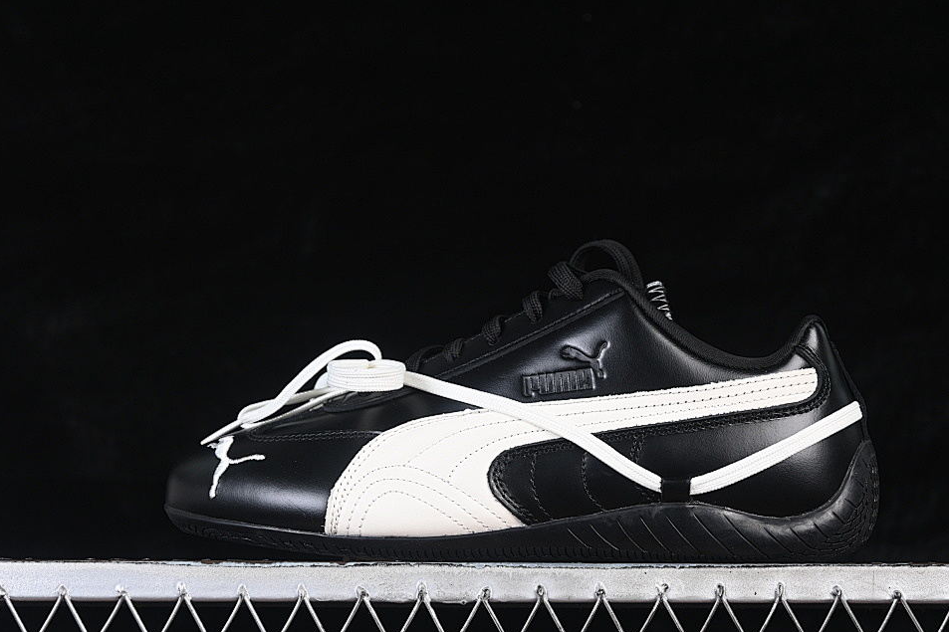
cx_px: 516
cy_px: 341
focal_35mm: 85
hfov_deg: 23.9
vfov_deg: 16.1
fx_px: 2240
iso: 160
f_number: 6.3
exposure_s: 1/60
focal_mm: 50
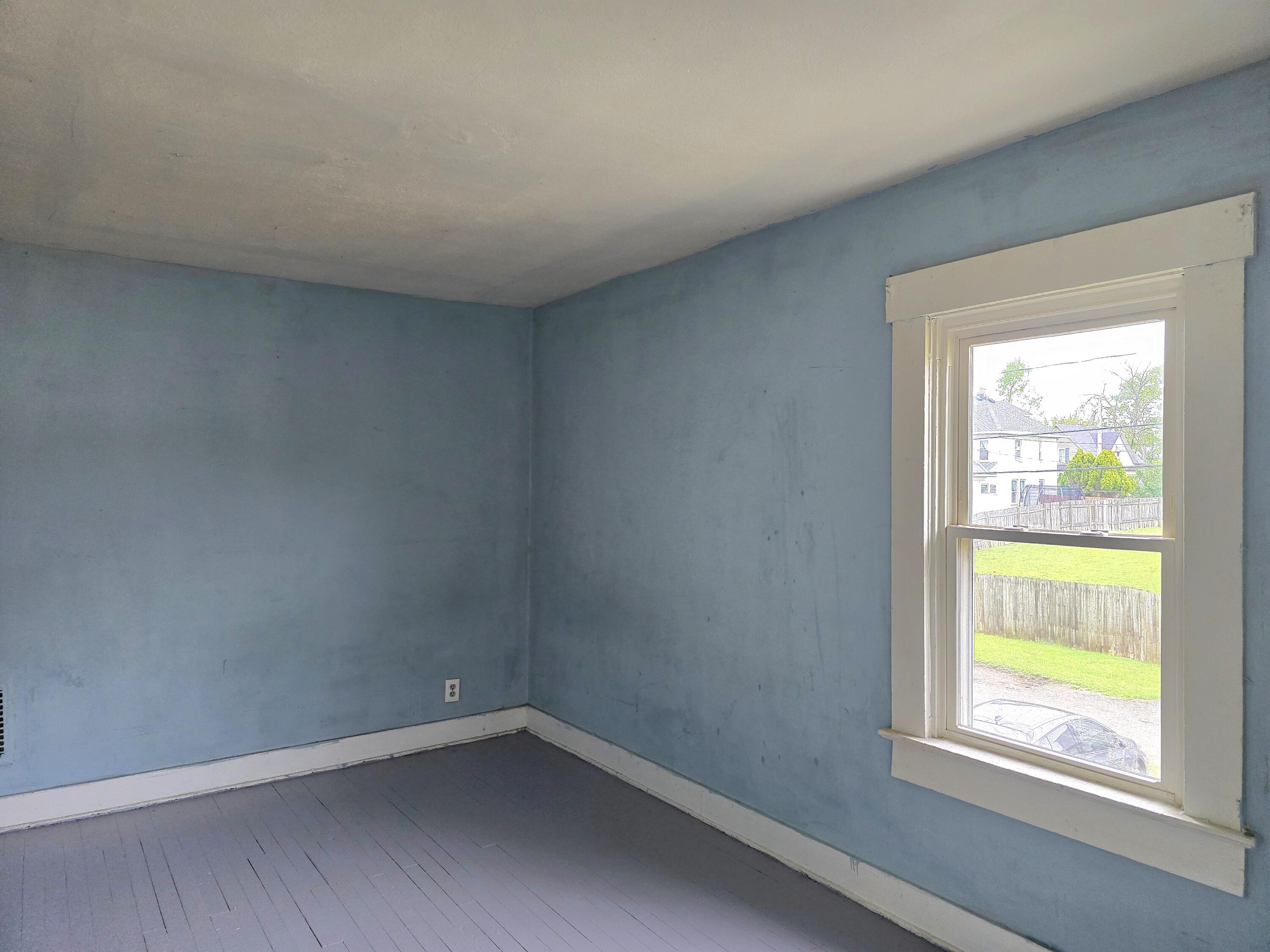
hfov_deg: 73.9
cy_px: 476
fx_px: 844
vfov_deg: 58.9
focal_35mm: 23
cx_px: 635
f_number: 1.7
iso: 400
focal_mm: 6.3
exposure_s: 1/120
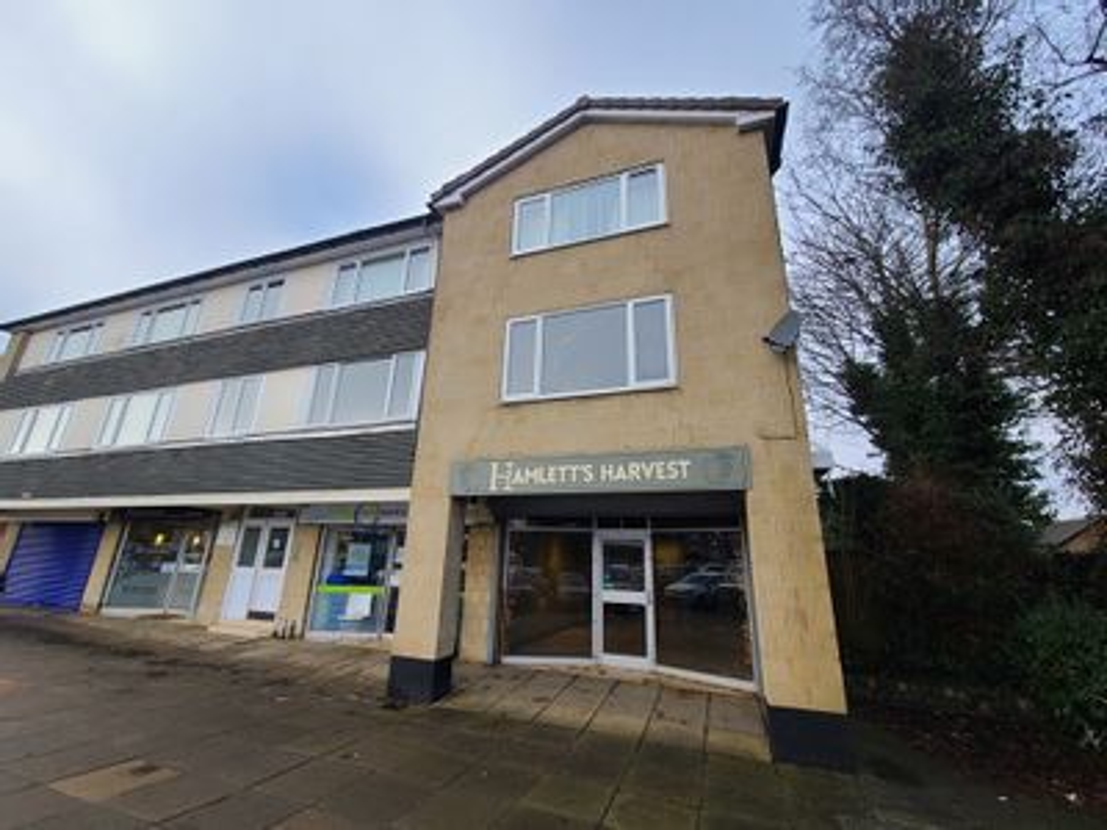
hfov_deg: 106.2
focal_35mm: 13
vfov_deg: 89.9
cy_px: 415
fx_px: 416
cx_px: 554
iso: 64
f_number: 2.2
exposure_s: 1/352
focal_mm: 2.2
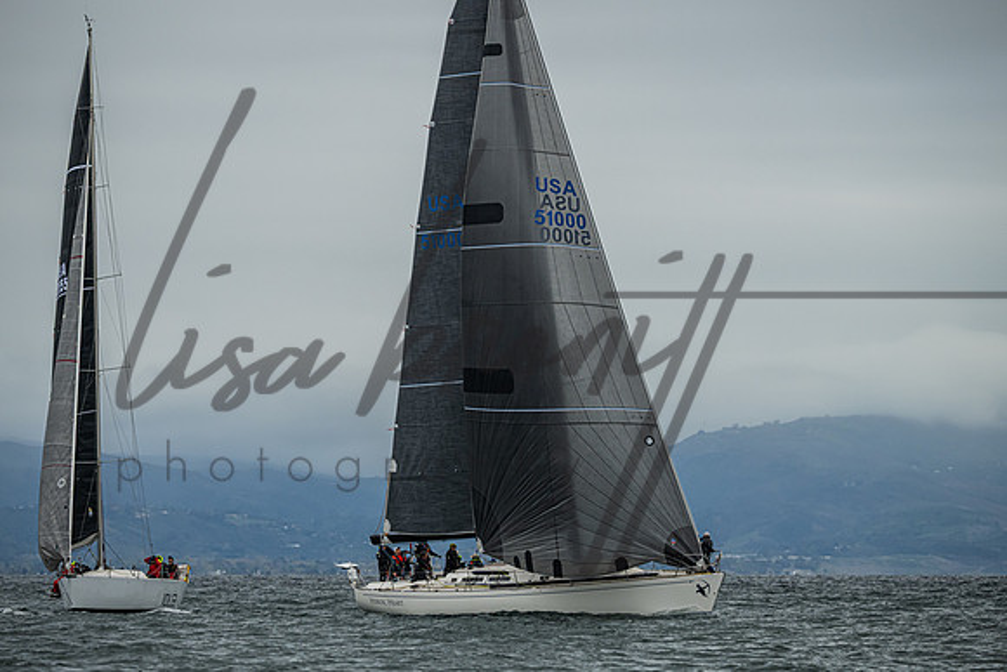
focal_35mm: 262
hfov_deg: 7.9
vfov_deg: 5.2
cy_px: 334
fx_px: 7333
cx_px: 508
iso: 500
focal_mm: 210
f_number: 5.6
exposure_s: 1/3200
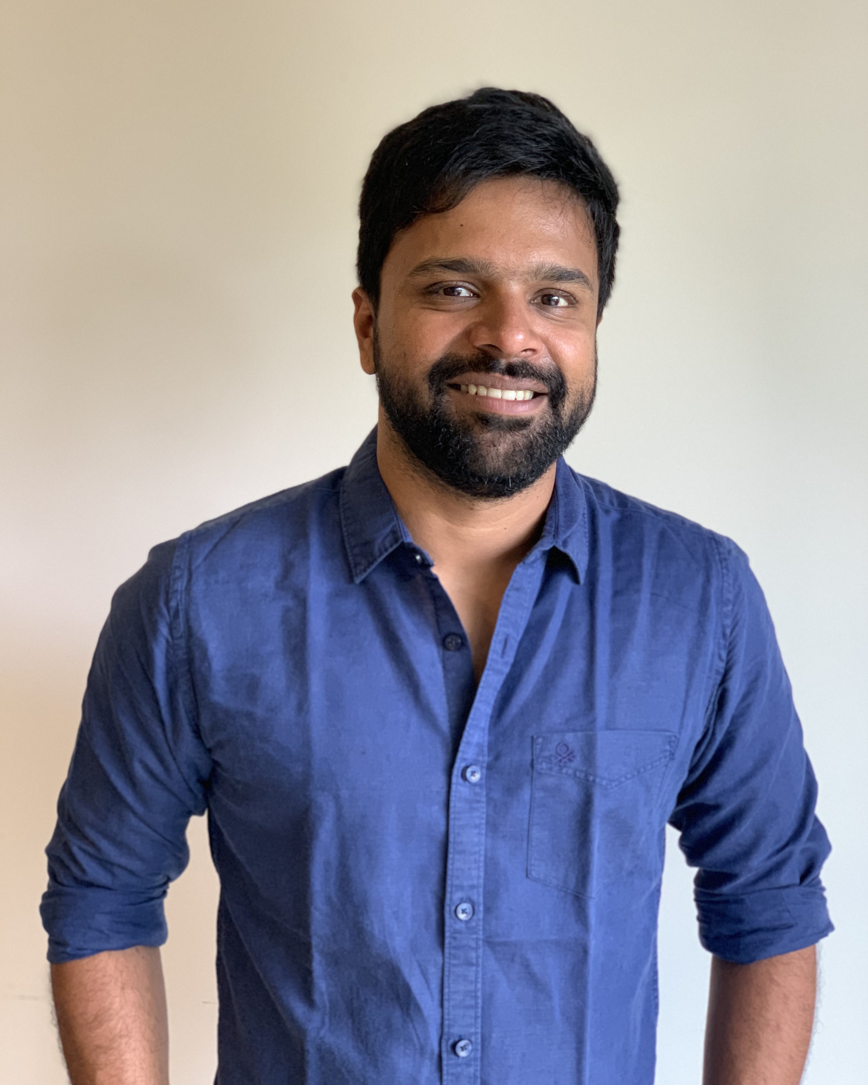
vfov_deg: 34.1
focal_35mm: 55
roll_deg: -0.8
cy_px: 532
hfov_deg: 27.6
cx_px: 433
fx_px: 1766
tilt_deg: -5.7
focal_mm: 6
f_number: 2.4
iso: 160
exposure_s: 1/60
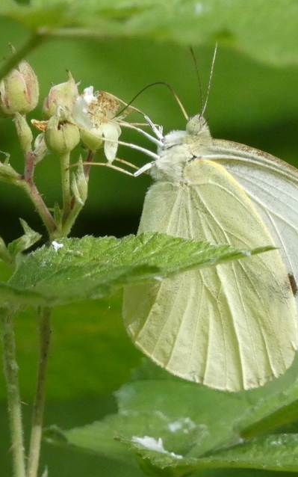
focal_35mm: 709
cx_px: 211
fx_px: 9209
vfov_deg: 3.0
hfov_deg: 1.9
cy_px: 238
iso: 800
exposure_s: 1/100
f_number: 5.6
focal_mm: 89.5
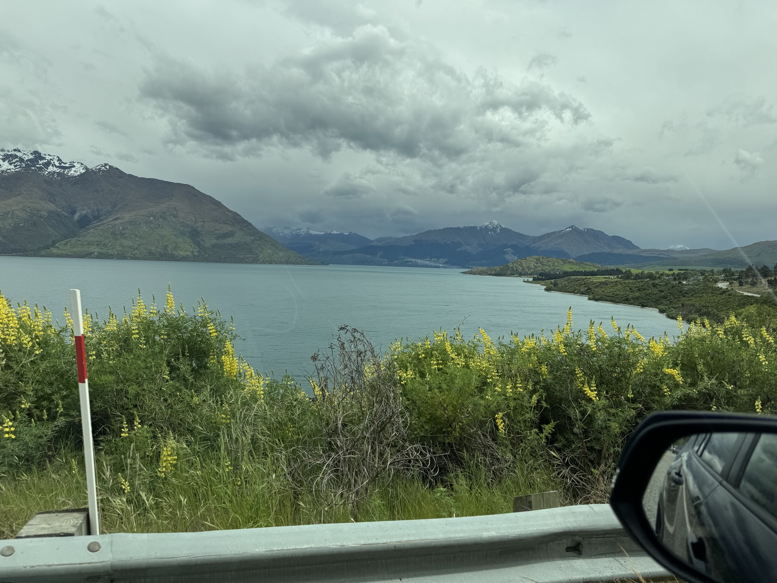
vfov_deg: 56.8
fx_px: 539
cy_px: 292
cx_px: 388
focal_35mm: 24
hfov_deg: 71.6
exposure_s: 1/5814
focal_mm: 6.76
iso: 80
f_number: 1.78
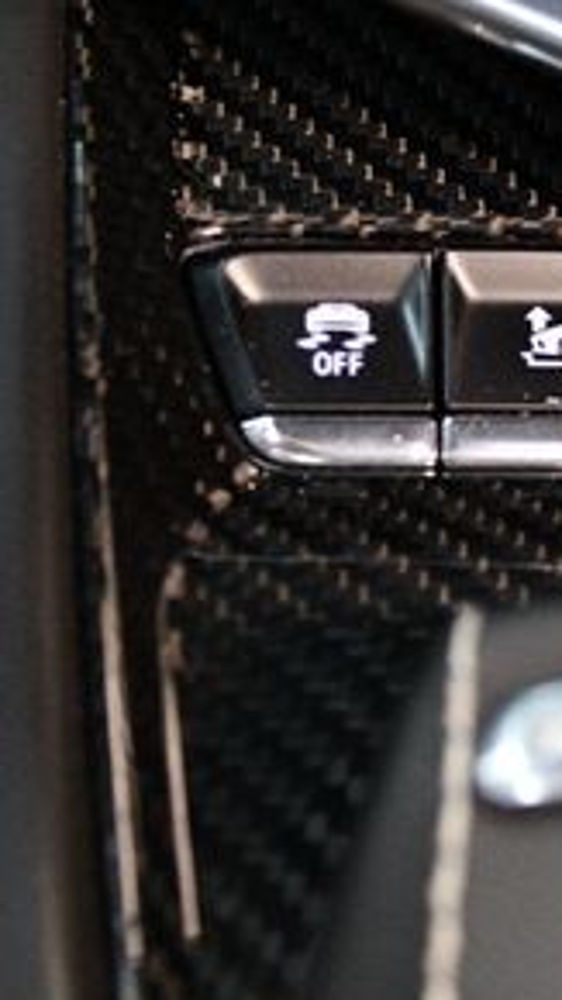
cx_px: 662
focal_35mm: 111
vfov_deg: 19.3
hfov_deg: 10.7
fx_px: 2942
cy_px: 562
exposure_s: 1/60
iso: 4500
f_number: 4.8
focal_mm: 32
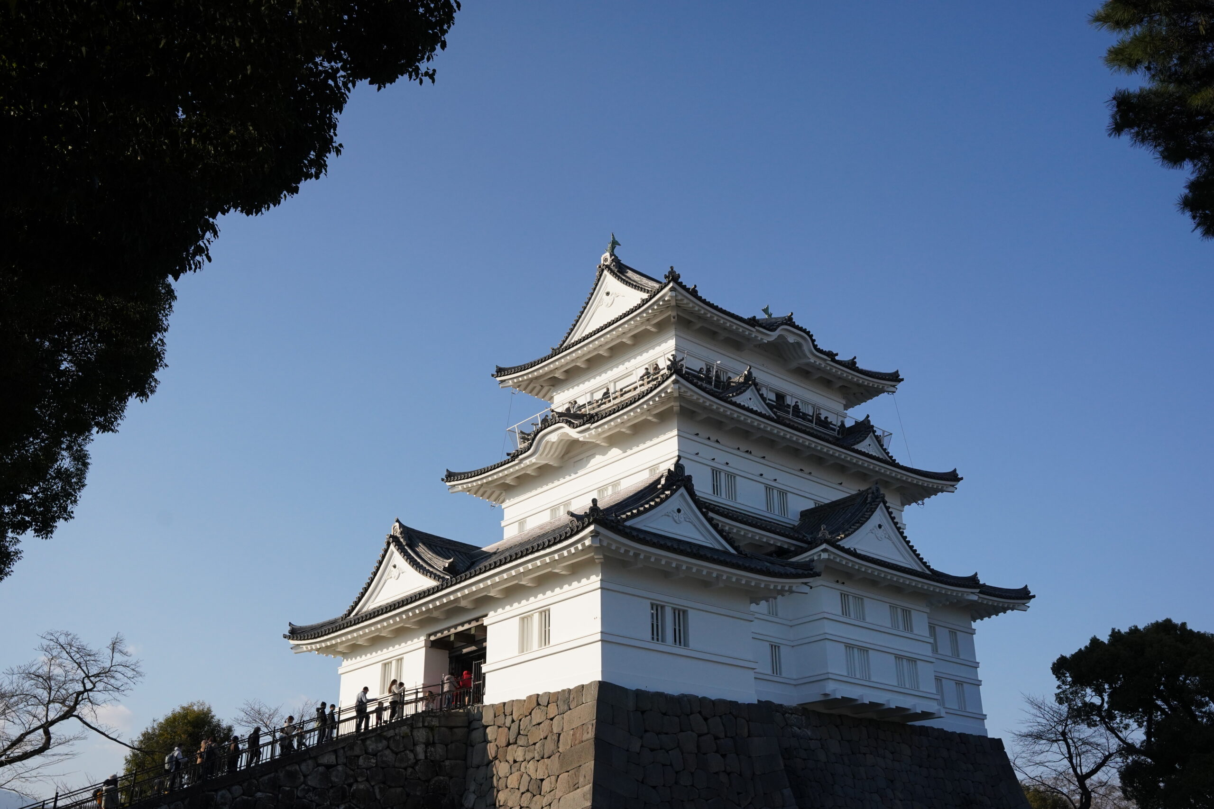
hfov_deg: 53.1
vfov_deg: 36.9
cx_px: 607
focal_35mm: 36
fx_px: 1214
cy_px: 404
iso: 1600
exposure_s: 1/8000
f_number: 6.3
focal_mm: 36
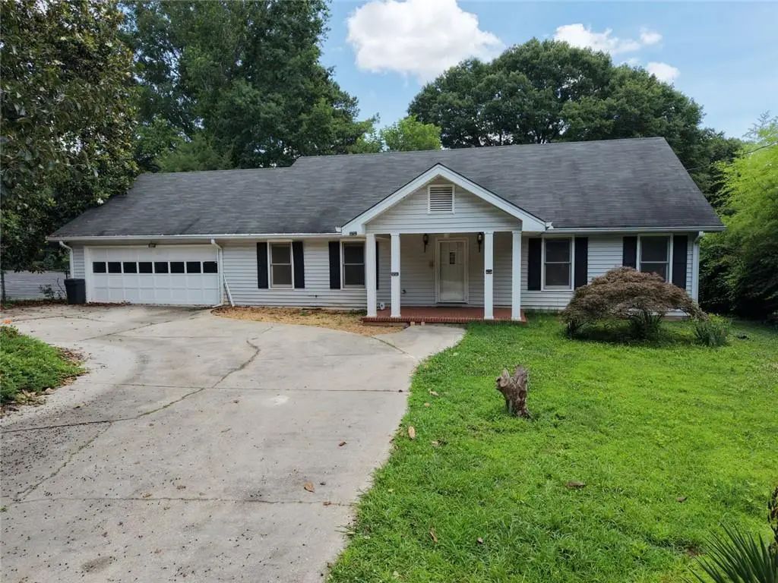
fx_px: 539
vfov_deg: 56.8
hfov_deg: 71.6
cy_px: 292
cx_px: 389
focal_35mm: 24
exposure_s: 1/1000
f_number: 1.8
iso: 100
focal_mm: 8.67
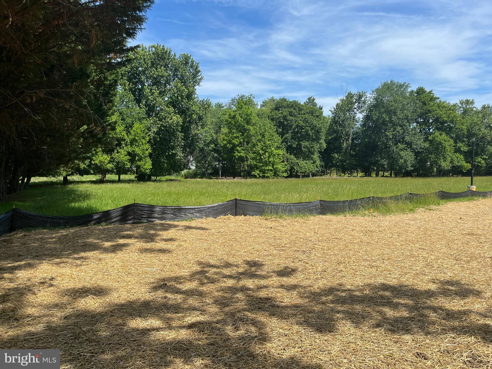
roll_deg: -1.0
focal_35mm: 26
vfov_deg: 53.1
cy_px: 184
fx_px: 370
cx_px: 246
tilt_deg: -4.2
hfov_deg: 67.3
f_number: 1.6
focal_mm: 5.1
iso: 50
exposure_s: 1/3049
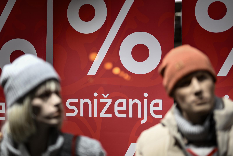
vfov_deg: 27.0
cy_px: 78
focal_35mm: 50
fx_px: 324
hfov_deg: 39.6
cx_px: 116
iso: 250
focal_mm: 50
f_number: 1.6
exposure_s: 1/400
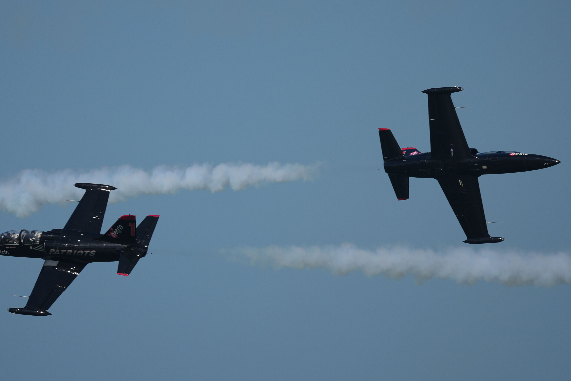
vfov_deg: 1.6
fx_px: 13591
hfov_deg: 2.4
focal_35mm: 857
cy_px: 185
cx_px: 237
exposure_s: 1/3200
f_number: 4.5
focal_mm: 400
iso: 200
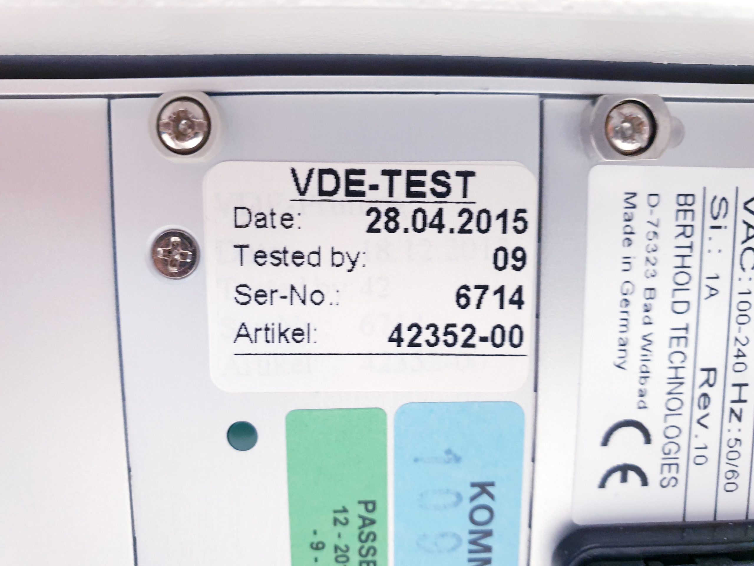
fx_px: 566
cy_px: 283
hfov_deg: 67.3
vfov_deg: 53.1
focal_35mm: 26
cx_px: 377
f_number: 2.4
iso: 320
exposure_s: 1/50
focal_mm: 4.3
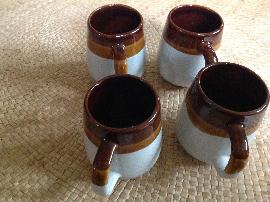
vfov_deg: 40.6
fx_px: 273
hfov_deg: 52.7
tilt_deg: -46.6
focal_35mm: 35
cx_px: 135
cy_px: 101
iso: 500
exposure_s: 1/15
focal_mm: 4.28
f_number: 2.4
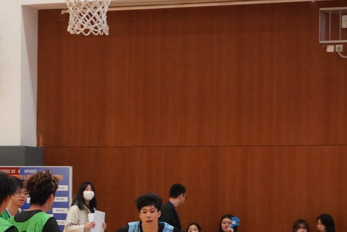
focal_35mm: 137
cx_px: 54
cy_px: 216
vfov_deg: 10.0
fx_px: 1321
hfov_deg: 14.8
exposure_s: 1/160
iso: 6400
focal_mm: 44
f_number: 5.6
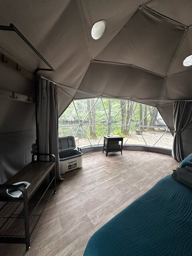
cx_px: 96
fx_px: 104
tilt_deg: -7.1
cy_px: 128
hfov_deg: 85.7
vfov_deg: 102.1
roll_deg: -3.9
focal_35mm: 14
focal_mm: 2.22
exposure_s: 1/99
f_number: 2.2
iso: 200
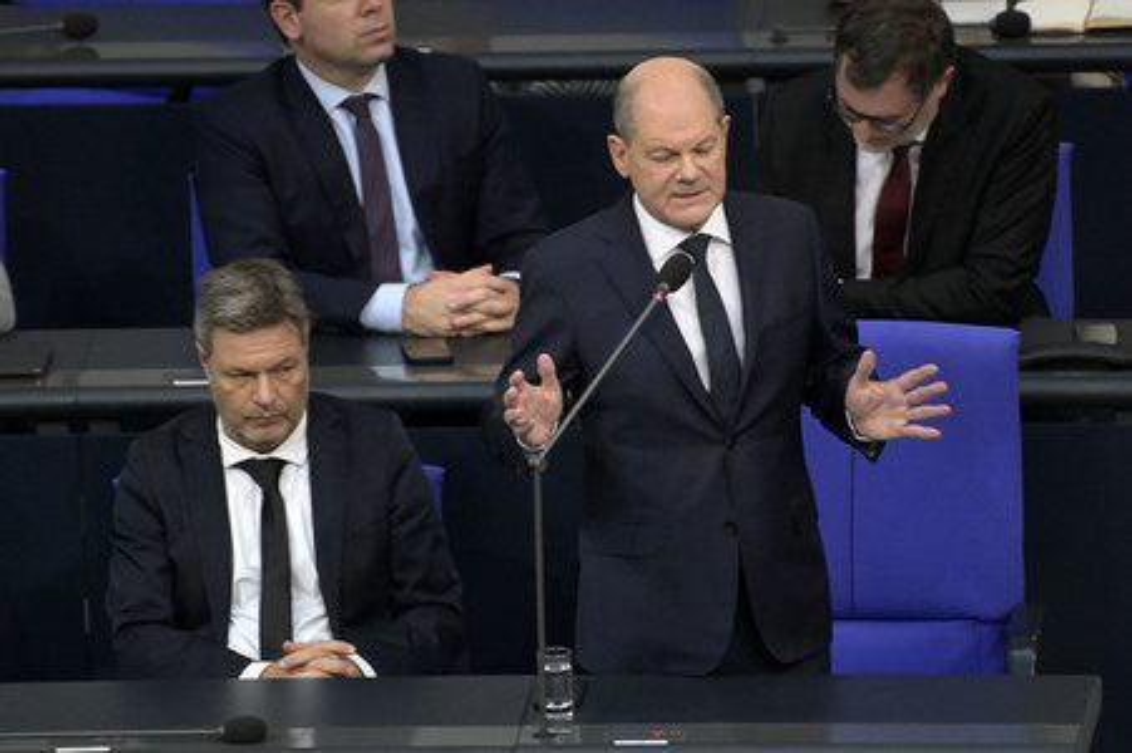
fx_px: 15710
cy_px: 376
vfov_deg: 2.7
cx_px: 566
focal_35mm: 500
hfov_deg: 4.1
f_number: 5.6
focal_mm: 500
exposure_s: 1/320
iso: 10000
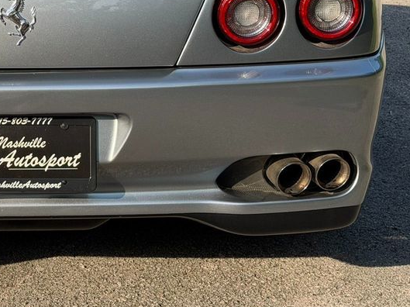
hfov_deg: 20.6
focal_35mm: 93
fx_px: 1101
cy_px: 29
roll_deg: +0.5
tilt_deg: -10.2
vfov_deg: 15.7
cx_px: 26
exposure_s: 1/2865
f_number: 1.78
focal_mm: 6.76
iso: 80
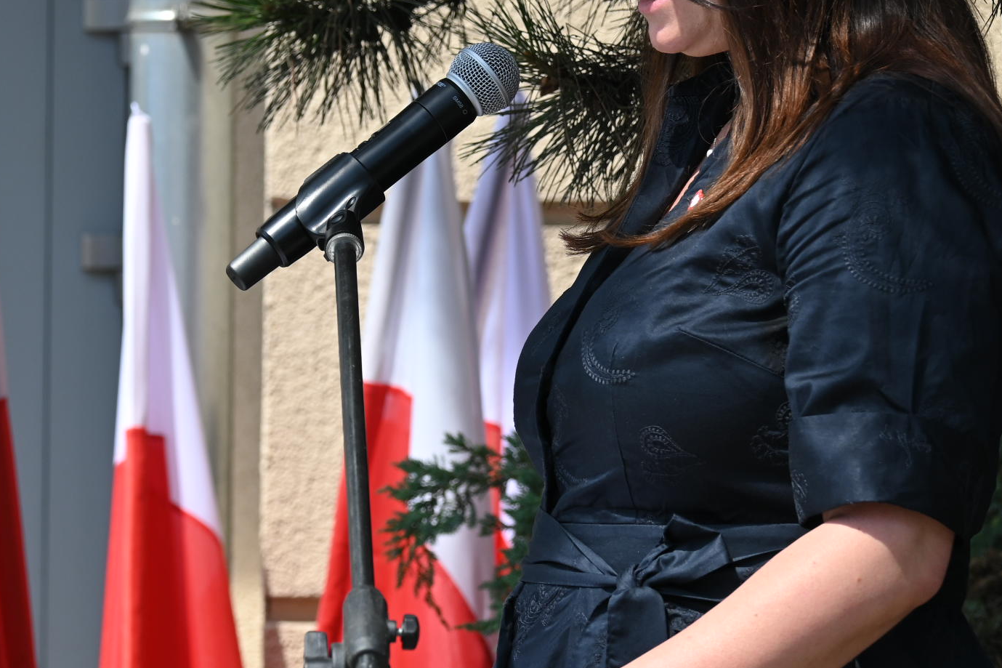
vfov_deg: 4.3
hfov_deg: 6.5
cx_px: 478
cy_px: 301
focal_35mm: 318
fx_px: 8850
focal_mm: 105
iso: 100
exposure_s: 1/320
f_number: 5.6
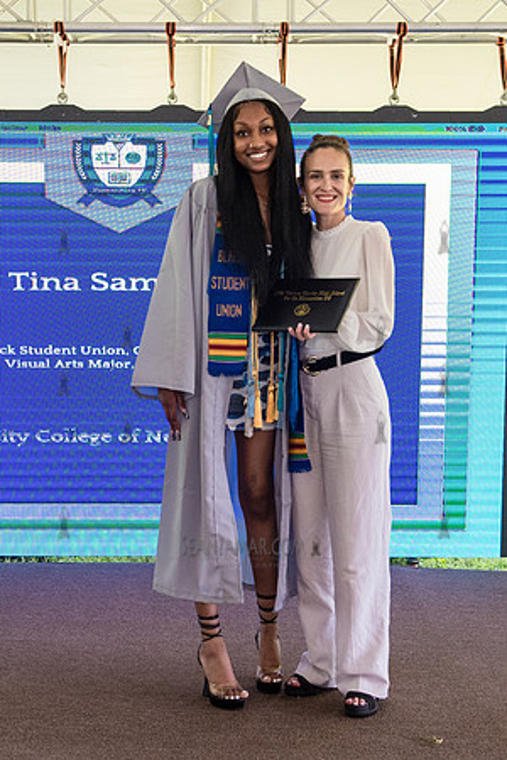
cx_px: 190
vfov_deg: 33.2
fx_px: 1275
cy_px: 397
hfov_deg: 22.4
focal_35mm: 60
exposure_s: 1/800
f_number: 4
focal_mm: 38
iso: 2500
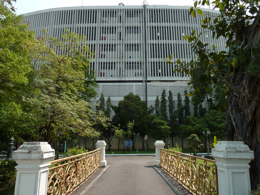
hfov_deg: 69.4
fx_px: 188
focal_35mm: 25
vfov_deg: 54.9
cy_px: 98
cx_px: 130
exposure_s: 1/500
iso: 80
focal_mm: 4.1
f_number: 3.3
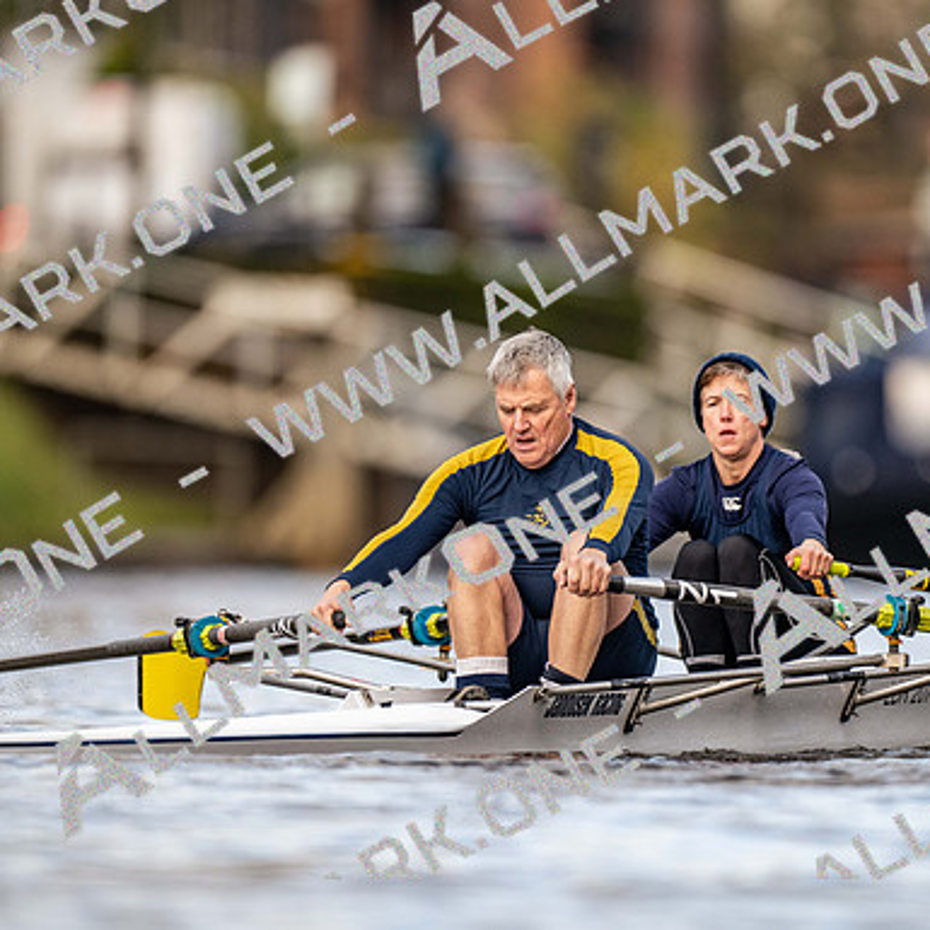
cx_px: 546
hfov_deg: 2.3
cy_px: 465
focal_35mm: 769
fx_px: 23374
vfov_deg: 2.3
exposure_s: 1/2500
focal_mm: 600
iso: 1100
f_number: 4
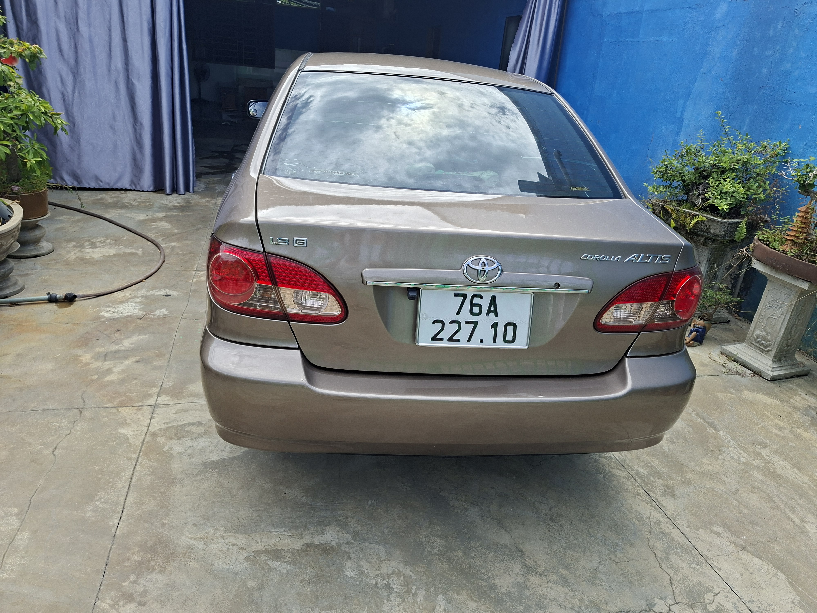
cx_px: 408
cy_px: 306
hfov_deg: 73.9
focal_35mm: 23
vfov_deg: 58.9
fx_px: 543
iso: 40
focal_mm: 5.54
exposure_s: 1/1004
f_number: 1.8
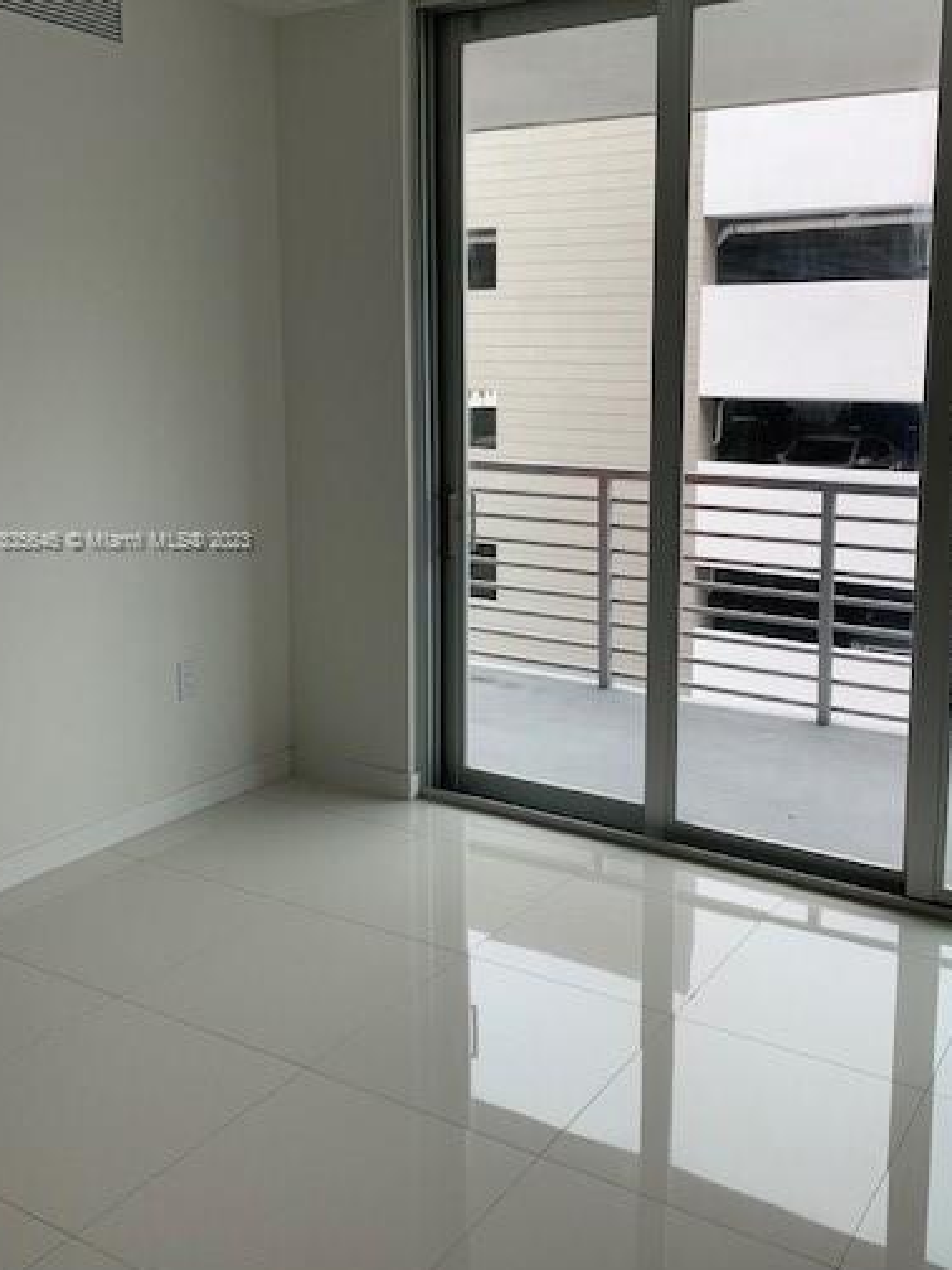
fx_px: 1210
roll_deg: -2.6
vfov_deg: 55.1
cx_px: 567
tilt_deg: -6.5
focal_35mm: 33
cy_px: 542
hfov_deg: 42.8
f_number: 1.8
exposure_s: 1/471
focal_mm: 4.25
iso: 25
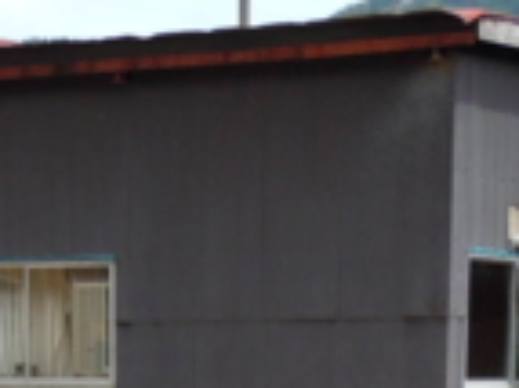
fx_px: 1888
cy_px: 729
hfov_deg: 15.6
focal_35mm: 126
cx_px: 181
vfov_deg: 10.9
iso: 100
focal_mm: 5.4
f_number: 3.5
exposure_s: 1/500
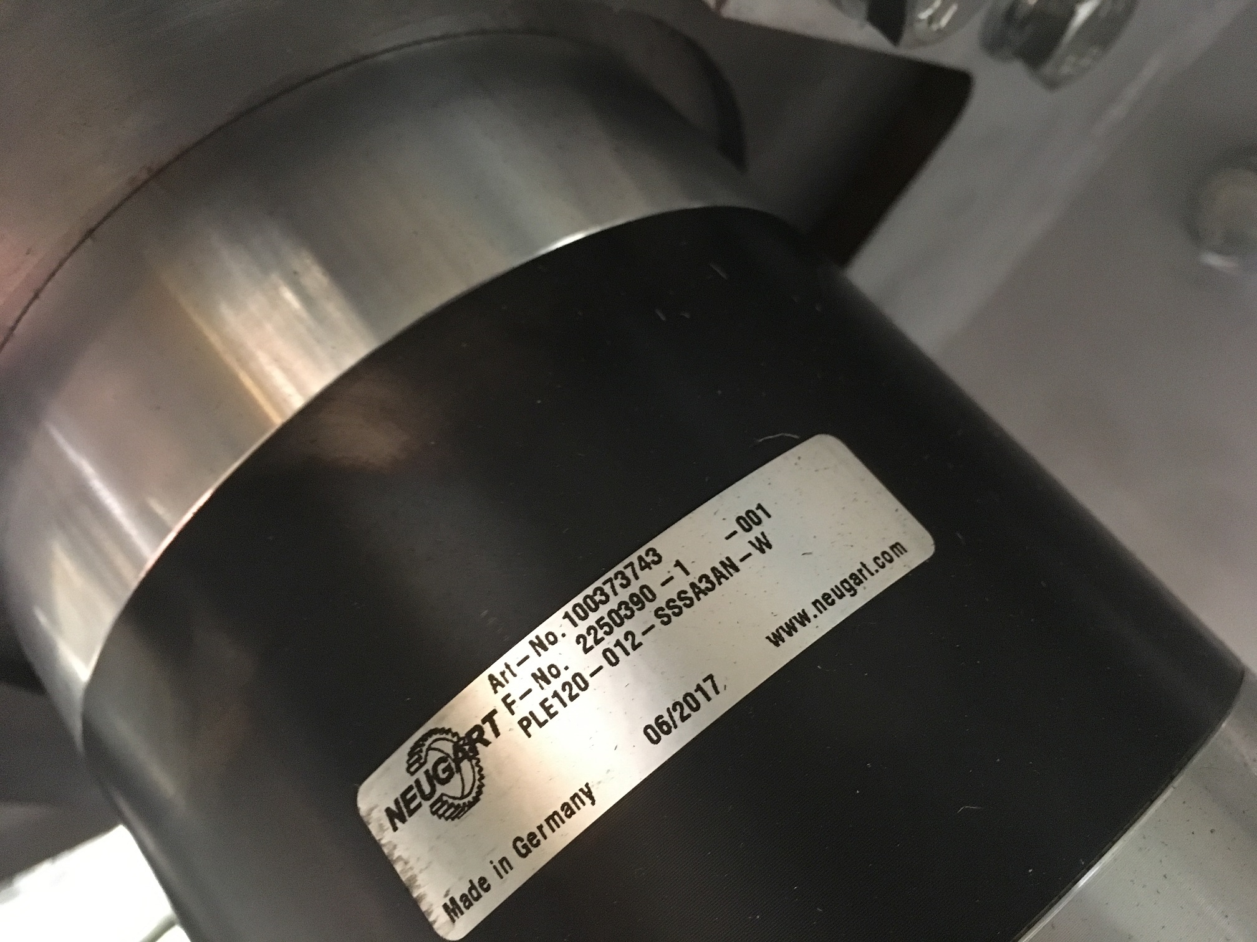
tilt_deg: -34.1
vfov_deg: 48.2
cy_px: 471
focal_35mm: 29
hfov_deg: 61.7
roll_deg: -34.5
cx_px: 628
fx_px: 1053
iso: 320
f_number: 2.2
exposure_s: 1/17
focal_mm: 4.15
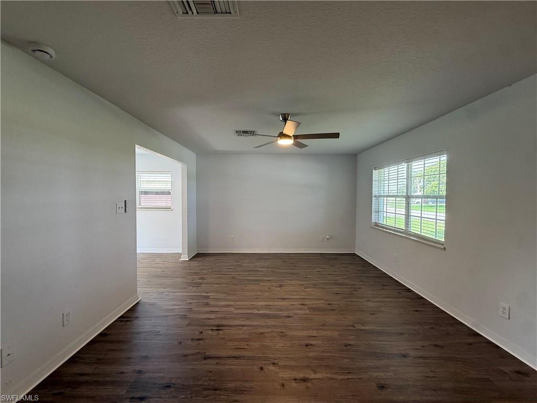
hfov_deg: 102.1
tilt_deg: -3.7
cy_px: 202
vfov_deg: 85.7
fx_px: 217
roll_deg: +1.9
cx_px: 268
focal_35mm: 14
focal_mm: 2.22
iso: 160
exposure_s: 1/124
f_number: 2.2
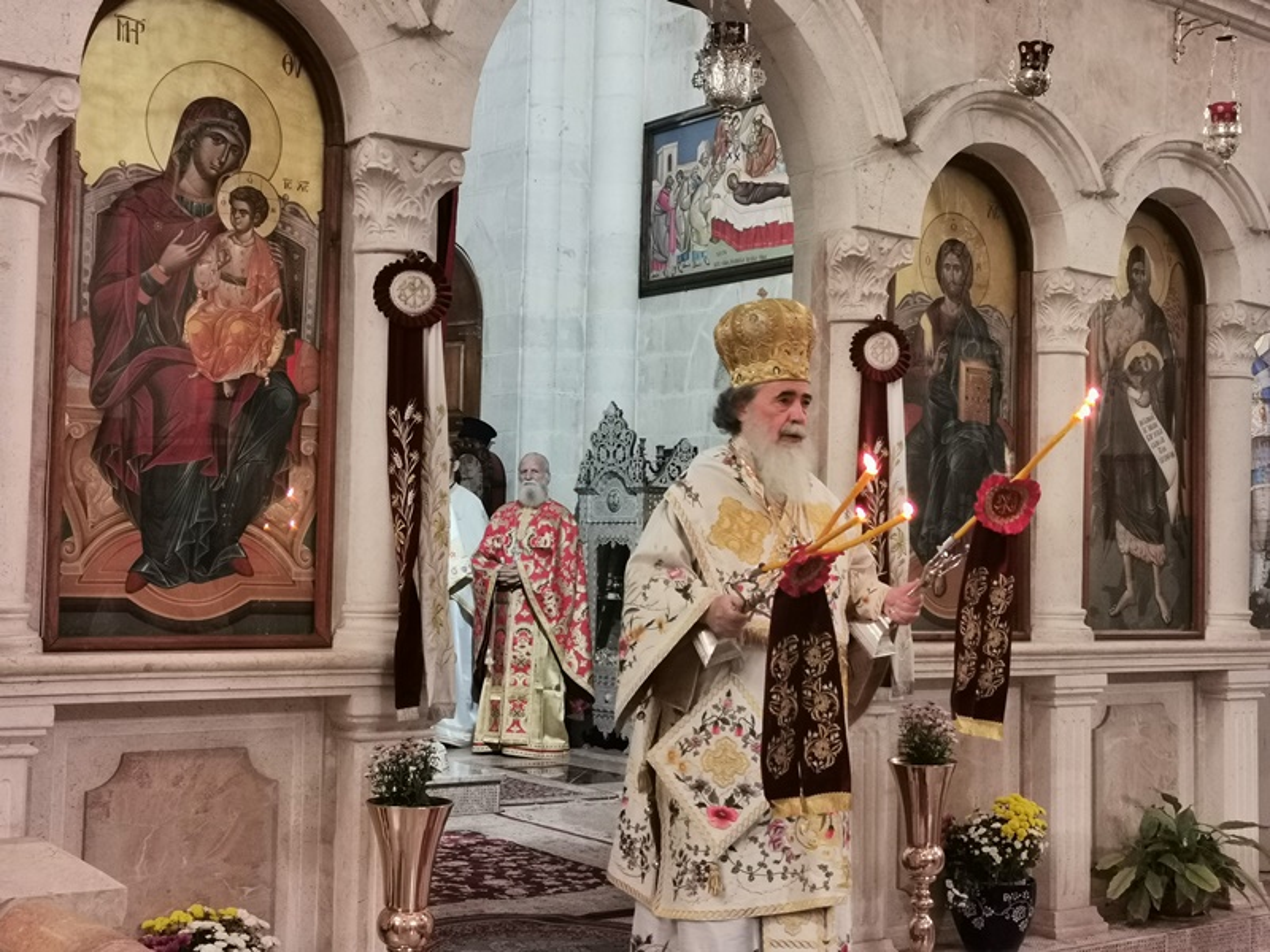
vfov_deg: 31.5
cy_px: 476
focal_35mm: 46
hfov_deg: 41.2
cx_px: 635
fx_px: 1688
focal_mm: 5.56
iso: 320
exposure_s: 1/60
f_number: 1.6
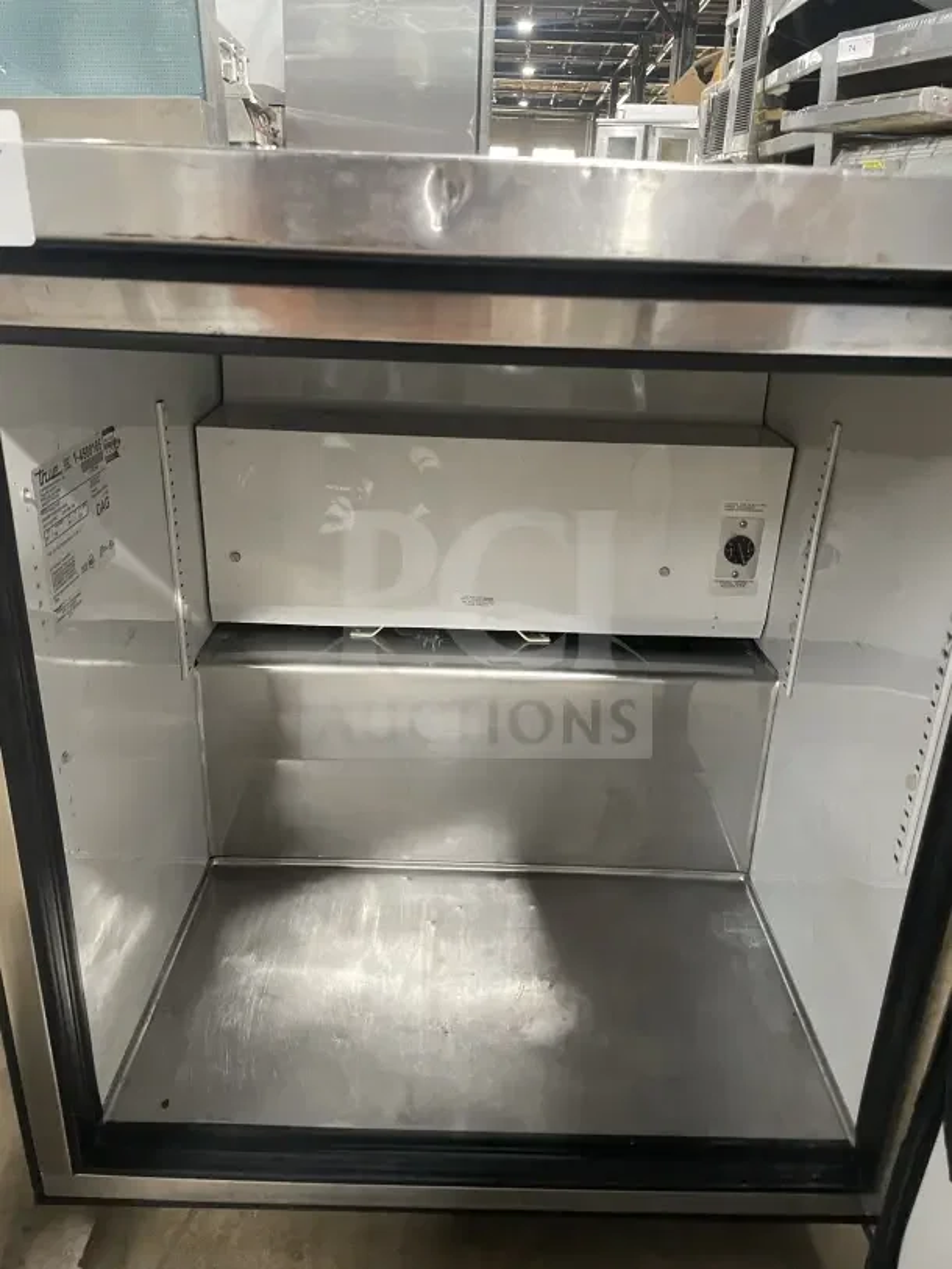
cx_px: 476
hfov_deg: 53.1
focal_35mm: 26
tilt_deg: -21.8
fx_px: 953
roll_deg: -1.5
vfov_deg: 67.3
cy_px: 634
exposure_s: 1/46
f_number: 1.6
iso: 500
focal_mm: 4.2
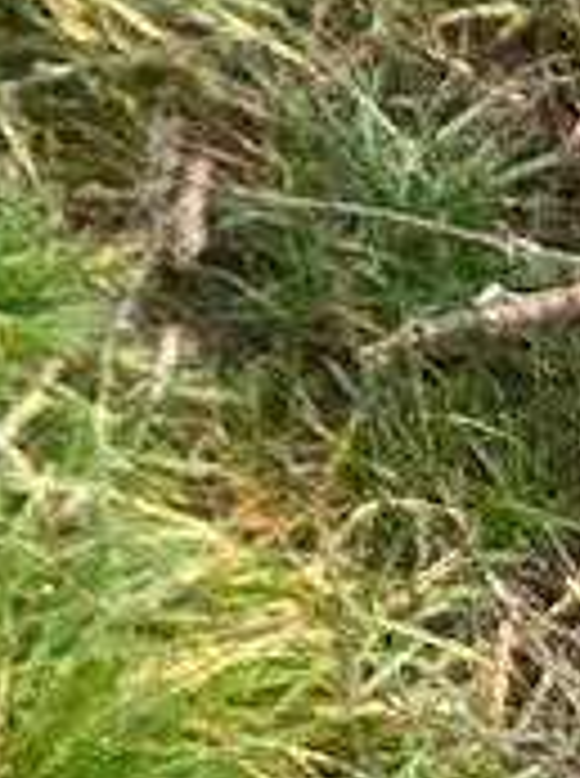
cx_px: -751
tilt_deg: -30.7
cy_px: -1088
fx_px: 4507
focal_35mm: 201
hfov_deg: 7.0
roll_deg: -10.1
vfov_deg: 8.9
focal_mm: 4.25
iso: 125
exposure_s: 1/93
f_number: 1.8
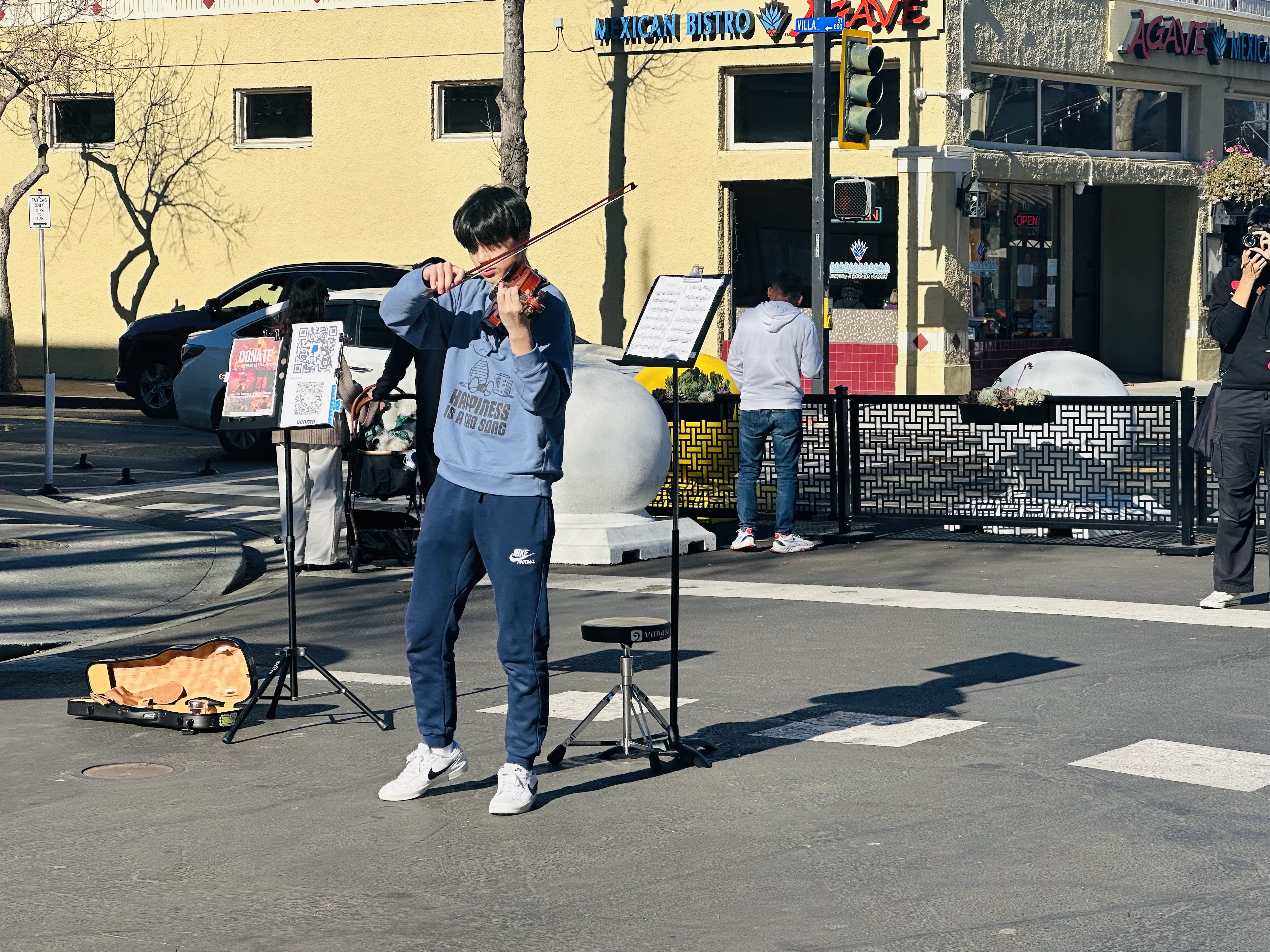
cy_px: 476
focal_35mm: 79
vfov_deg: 18.7
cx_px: 625
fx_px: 2898
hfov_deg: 24.7
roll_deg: -0.7
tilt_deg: -3.1
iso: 32
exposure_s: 1/903
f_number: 2.8
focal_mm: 9
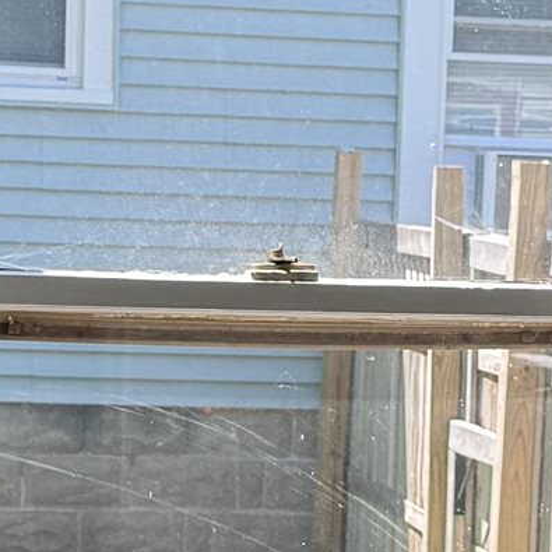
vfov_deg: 10.6
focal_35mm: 165
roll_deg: -1.9
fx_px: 2977
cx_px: 412
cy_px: 401
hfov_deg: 10.6
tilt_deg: -3.8
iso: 80
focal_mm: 6.76
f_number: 1.78
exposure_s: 1/521
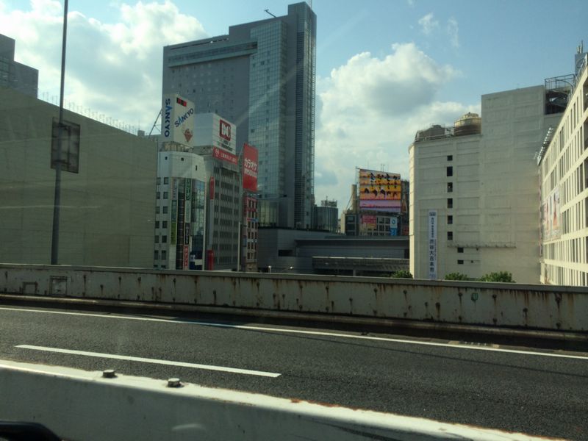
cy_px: 220
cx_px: 294
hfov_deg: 60.0
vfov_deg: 46.8
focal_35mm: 30
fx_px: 510
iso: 40
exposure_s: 1/2415
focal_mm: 4.12
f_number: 2.2
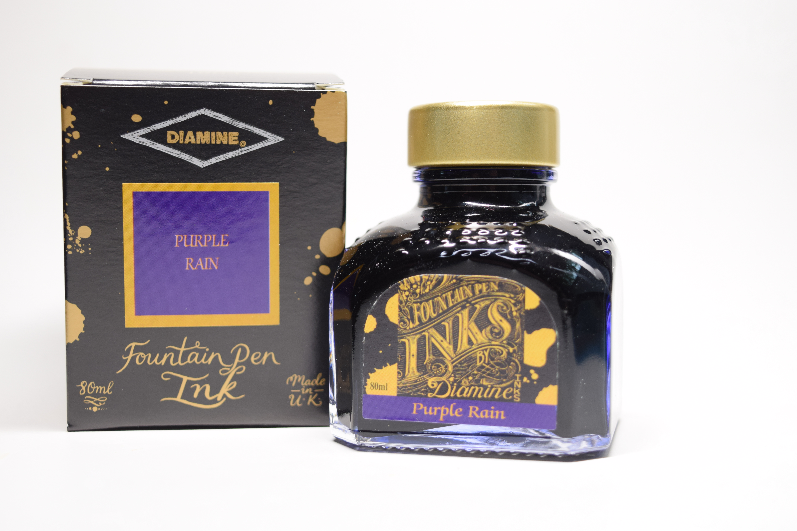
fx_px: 1328
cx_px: 398
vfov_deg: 22.6
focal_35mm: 60
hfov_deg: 33.4
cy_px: 266
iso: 400
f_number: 4.8
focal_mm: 40
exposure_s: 1/60
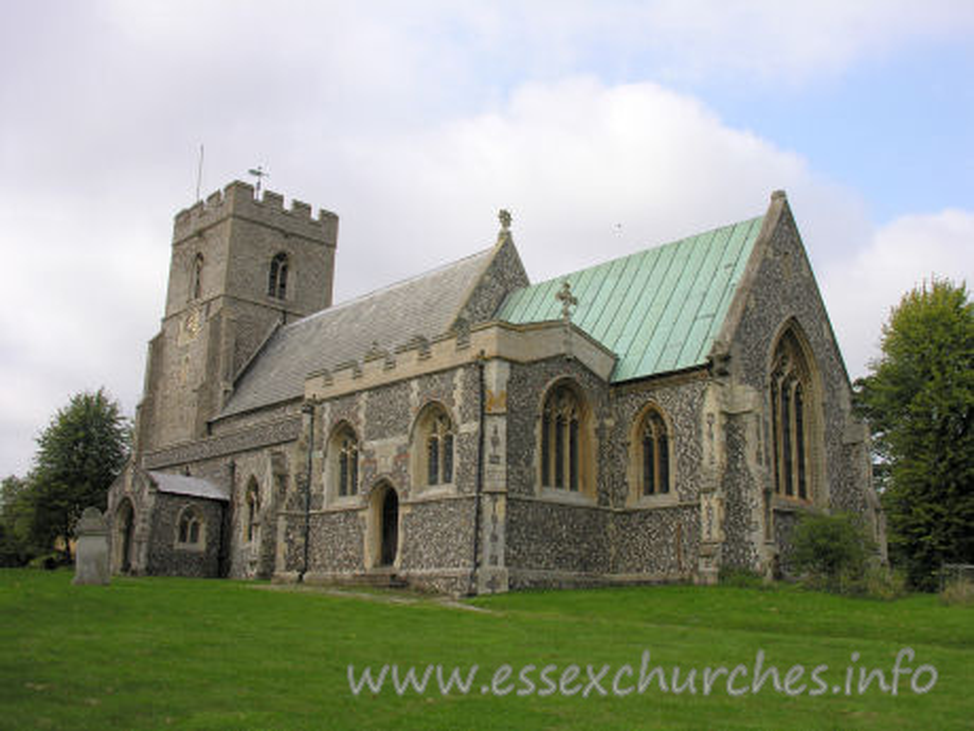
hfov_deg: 52.6
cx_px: 487
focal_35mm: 35
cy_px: 366
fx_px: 985
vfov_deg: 40.7
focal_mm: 8.9
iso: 50
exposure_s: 1/143
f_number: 5.6
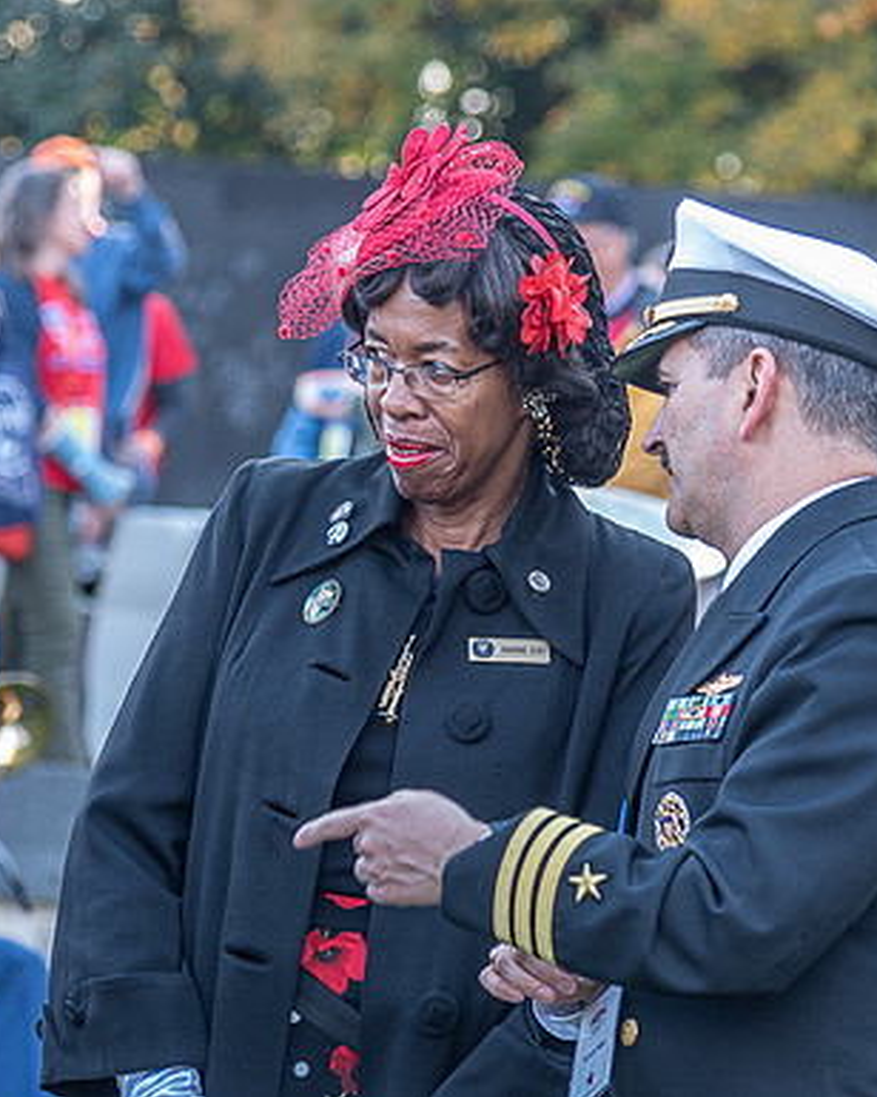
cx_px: 399
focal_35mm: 224
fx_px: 7268
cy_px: 530
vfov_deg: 8.6
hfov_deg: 6.9
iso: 500
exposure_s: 1/250
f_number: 4
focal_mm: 105
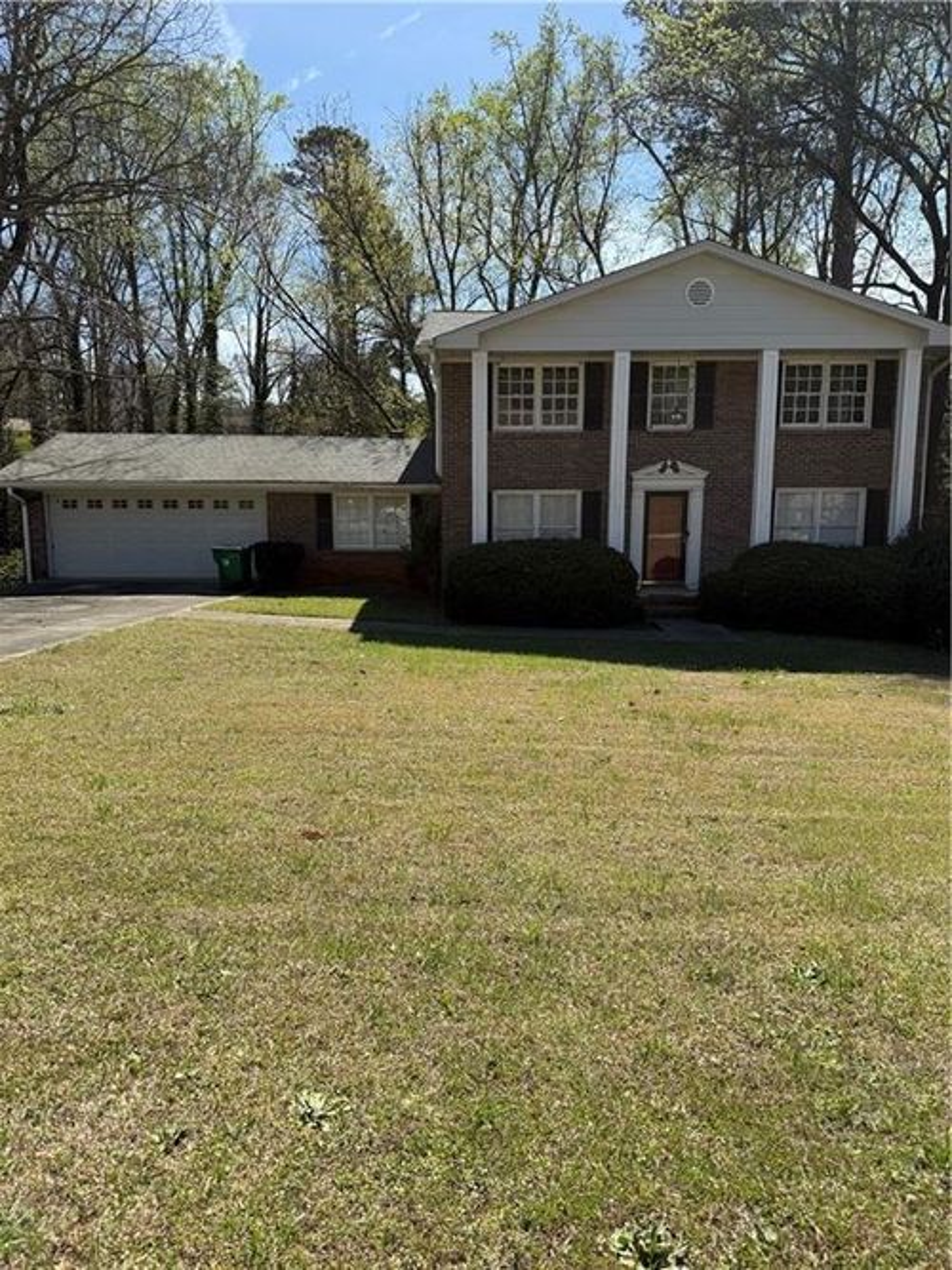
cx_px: 476
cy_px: 635
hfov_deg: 56.8
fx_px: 880
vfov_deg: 71.6
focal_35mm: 24
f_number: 1.78
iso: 80
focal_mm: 6.76
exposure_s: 1/3425
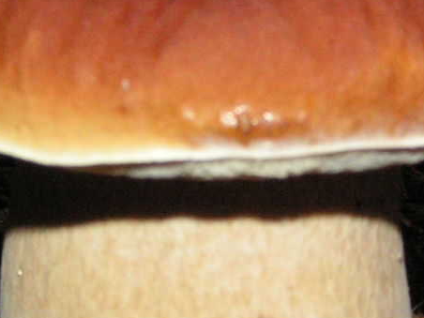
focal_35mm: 237
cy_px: 84
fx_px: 2903
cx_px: 228
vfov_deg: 6.3
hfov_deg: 8.4
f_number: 5.6
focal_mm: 11.1
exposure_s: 1/80
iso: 200
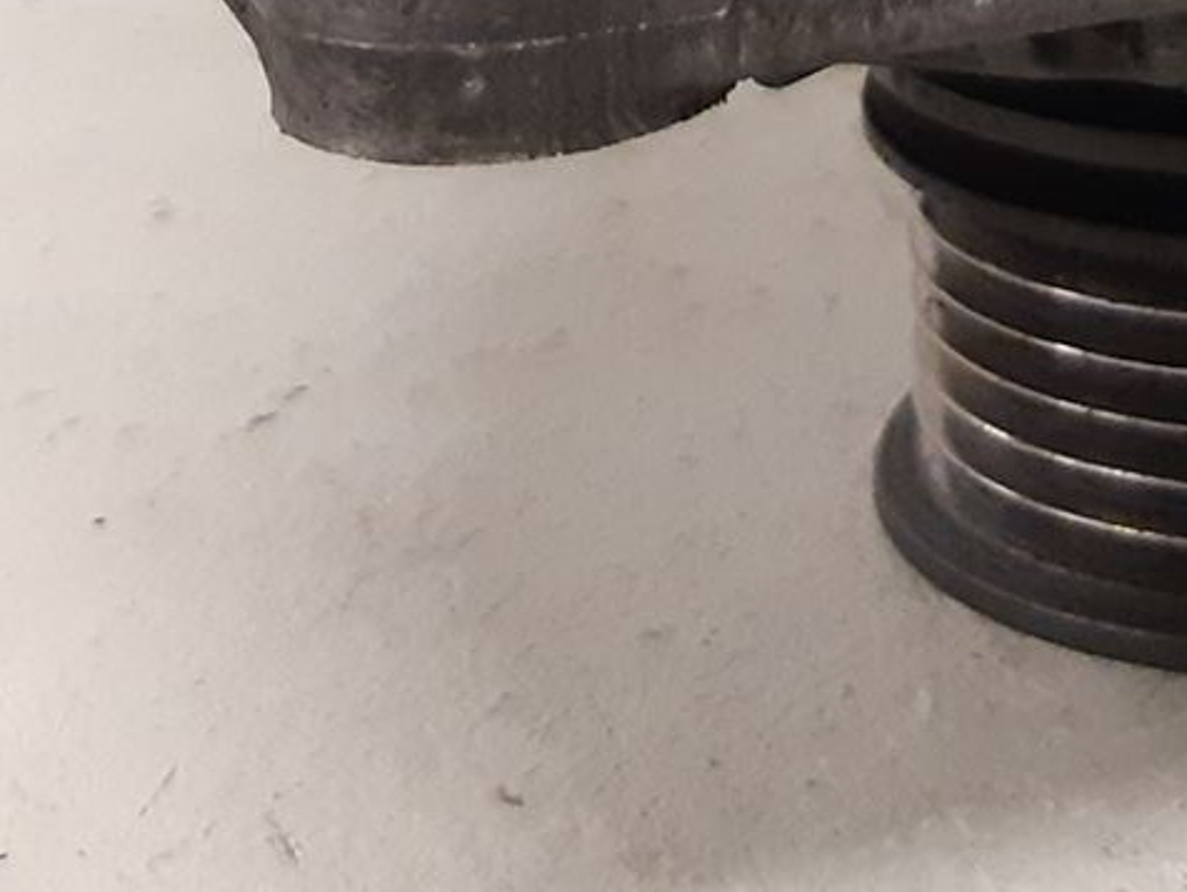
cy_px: -947
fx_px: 3843
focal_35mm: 112
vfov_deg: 11.7
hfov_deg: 17.3
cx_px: 1075
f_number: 1.7
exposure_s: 1/50
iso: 320
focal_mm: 3.93
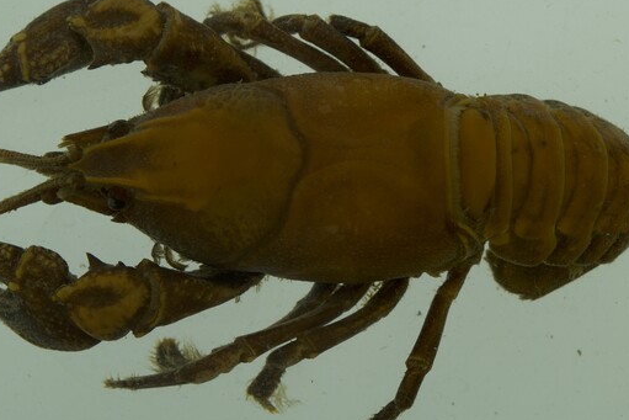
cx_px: 564
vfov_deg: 9.7
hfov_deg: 14.4
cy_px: 169
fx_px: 2464
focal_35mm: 141
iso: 100
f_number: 10
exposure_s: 1/125
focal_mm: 60
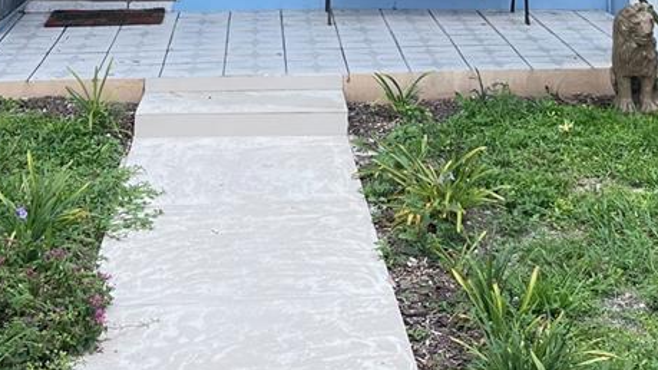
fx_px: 1291
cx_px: 397
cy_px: -209
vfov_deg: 15.0
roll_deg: -1.6
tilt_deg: +1.9
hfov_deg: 28.5
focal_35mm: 74
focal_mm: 4.2
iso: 32
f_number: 1.6
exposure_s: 1/1401
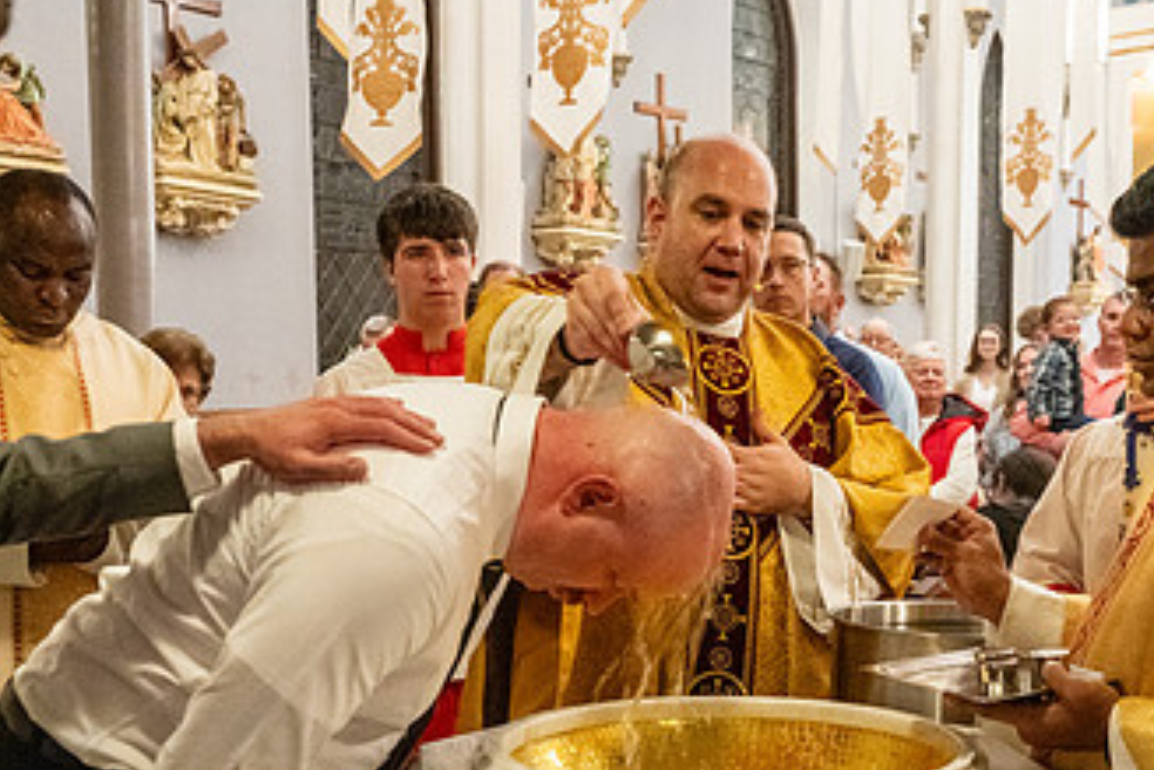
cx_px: 711
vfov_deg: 24.6
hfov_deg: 36.7
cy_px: 631
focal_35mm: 54
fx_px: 1732
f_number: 4.5
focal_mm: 30.5
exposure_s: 1/60
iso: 5000
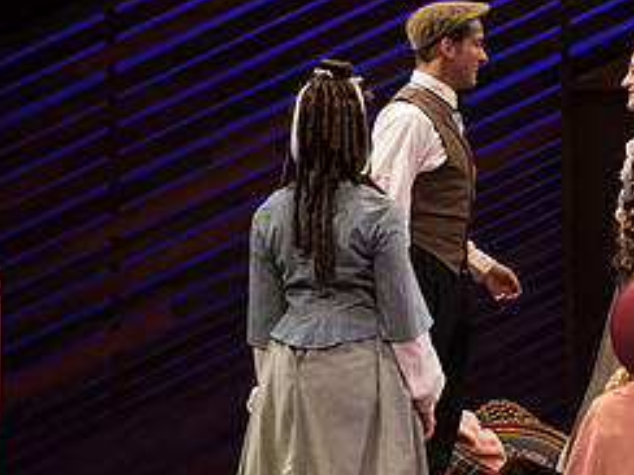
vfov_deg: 7.5
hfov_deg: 10.0
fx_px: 3608
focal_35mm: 197
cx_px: 650
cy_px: 318
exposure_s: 1/400
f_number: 3.5
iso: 3200
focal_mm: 86
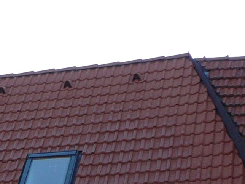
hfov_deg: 11.7
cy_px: 284
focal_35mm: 155
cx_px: -208
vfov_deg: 9.3
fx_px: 1097
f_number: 3
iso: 80
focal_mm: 5.8
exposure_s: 1/250
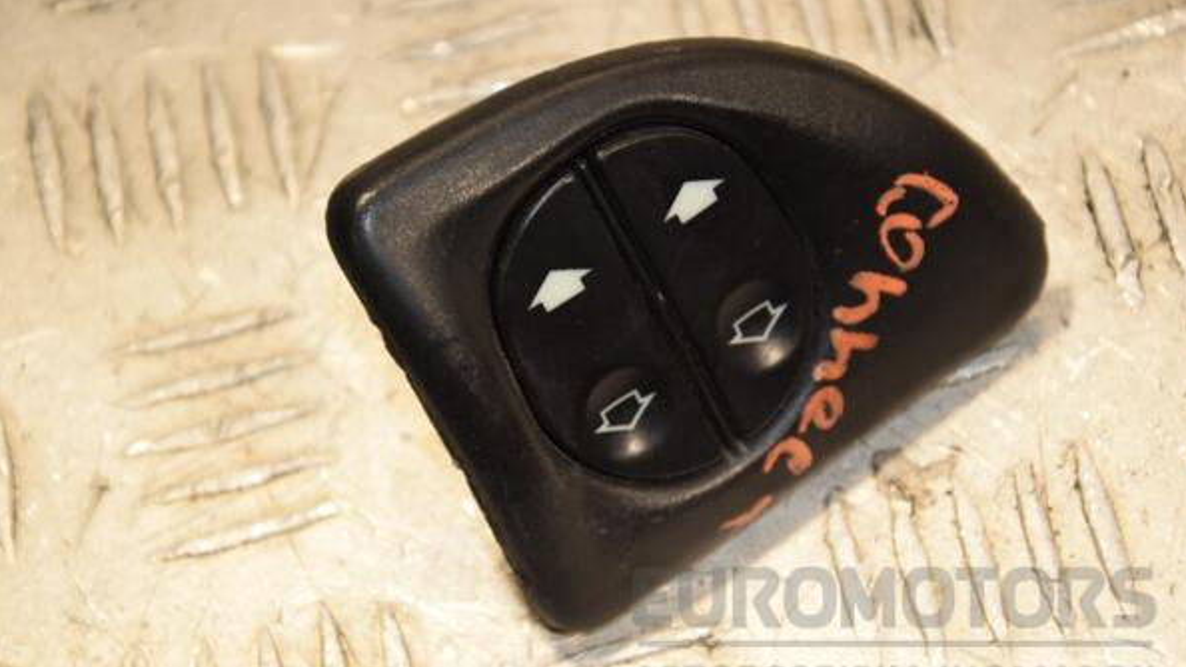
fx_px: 5237
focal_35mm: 167
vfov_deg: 7.3
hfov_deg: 12.9
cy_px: 332
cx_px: 595
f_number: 6.3
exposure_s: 1/200
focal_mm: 105
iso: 800
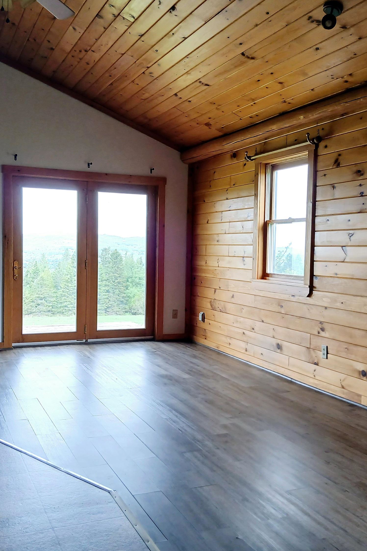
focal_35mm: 37
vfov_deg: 51.9
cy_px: 269
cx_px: 177
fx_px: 566
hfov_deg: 35.9
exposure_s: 1/60.2
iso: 80
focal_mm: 3.98
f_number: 1.8
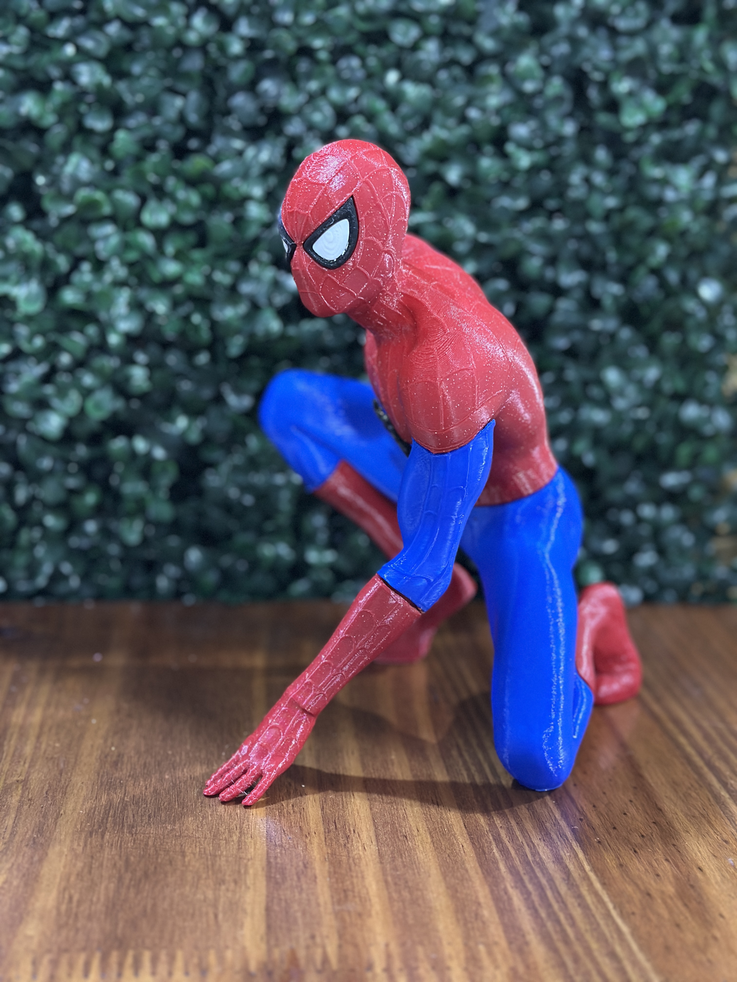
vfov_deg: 39.7
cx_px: 368
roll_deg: -2.6
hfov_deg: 30.3
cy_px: 491
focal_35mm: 48
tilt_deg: -13.1
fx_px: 1363
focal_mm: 6.86
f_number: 1.78
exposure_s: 1/25
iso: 640
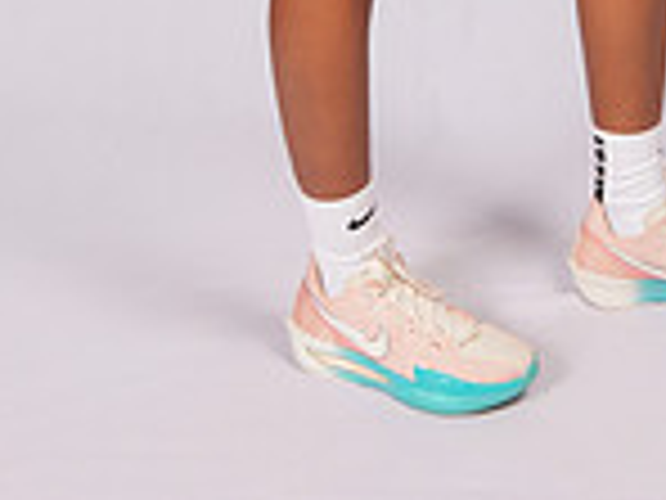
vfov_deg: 14.7
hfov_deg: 23.6
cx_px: 508
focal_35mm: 82
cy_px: -509
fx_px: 1578
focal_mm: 28
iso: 250
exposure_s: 1/200
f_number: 8
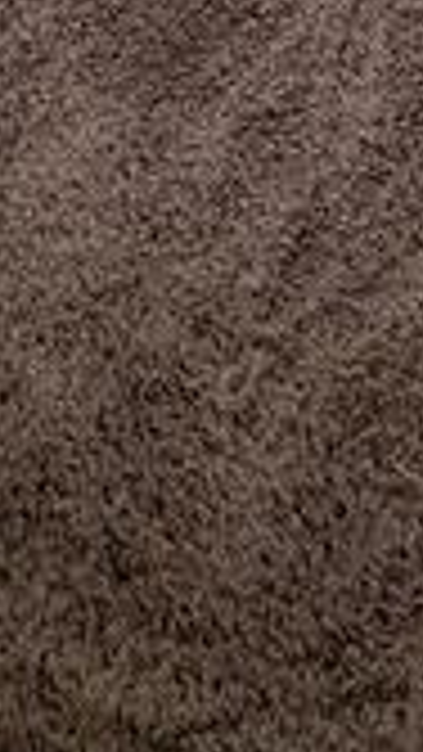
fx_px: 1295
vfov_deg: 18.7
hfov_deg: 18.2
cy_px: -784
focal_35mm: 65
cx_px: 27
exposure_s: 1/120
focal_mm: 2.2
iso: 250
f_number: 1.9
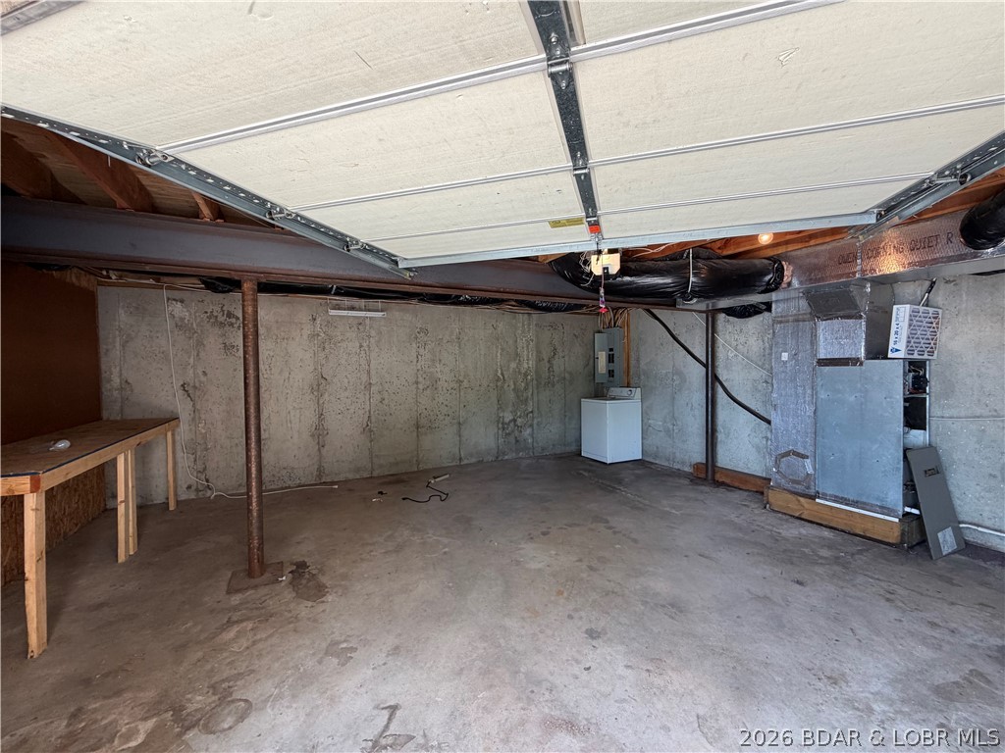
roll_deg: +1.1
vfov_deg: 85.7
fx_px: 406
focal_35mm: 14
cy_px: 376
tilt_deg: -1.7
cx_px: 502
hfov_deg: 102.1
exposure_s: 1/121
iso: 125
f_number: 2.2
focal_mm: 2.22
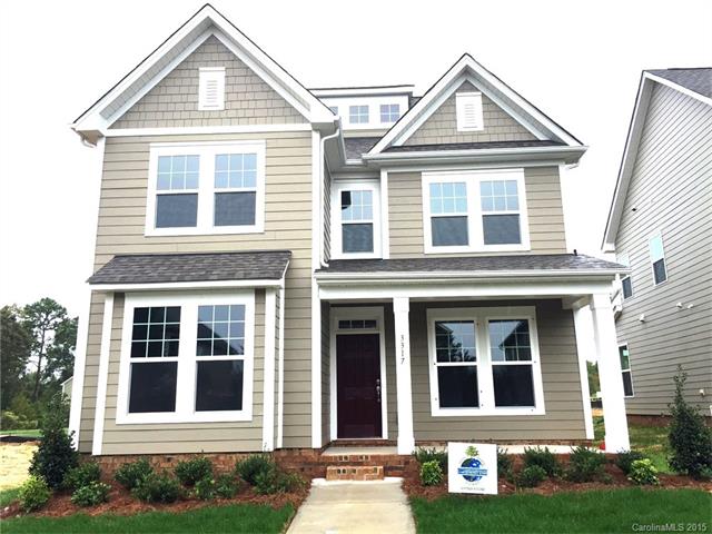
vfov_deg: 48.2
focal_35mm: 29
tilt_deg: +14.0
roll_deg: +0.0
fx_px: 596
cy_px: 267
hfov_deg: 61.7
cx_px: 356
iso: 32
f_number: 2.2
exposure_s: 1/444
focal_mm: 4.15
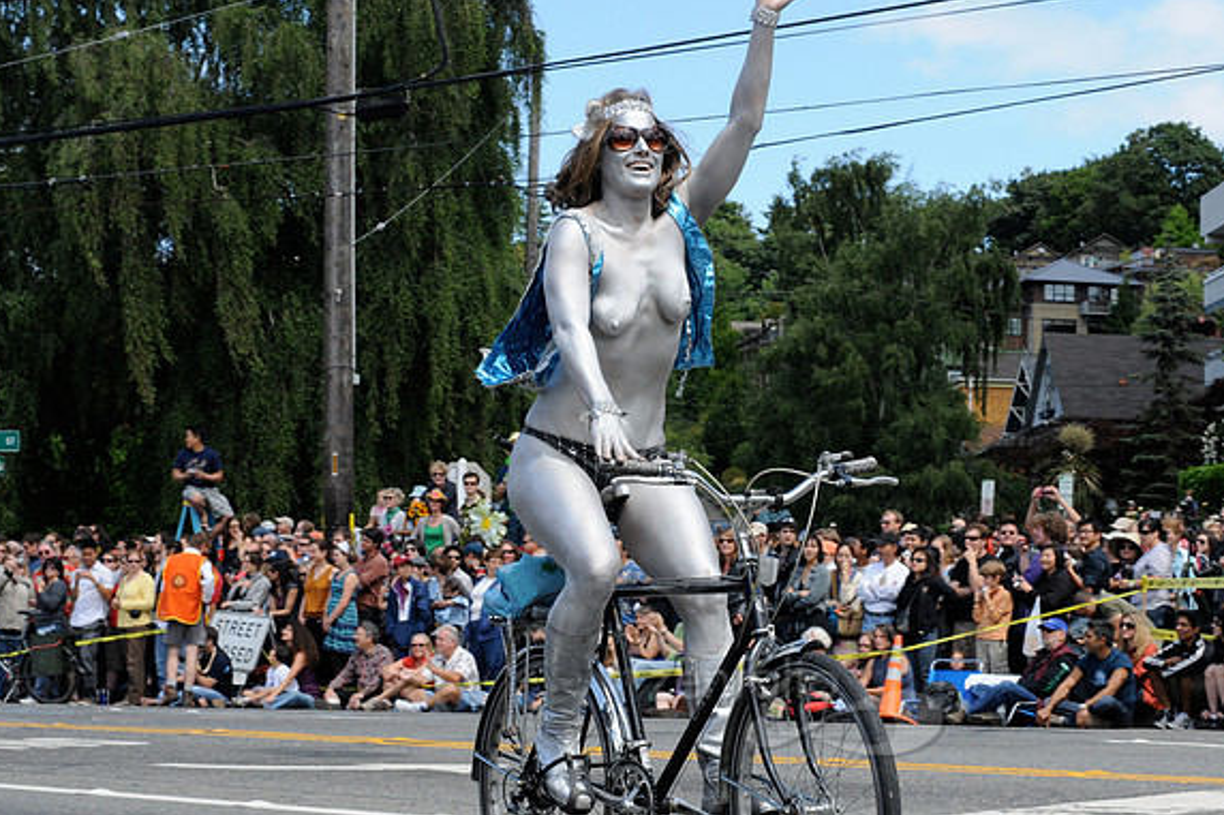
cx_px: 610
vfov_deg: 17.9
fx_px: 2583
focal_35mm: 76
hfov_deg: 26.7
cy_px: 405
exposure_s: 1/320
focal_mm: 50
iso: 400
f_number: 10
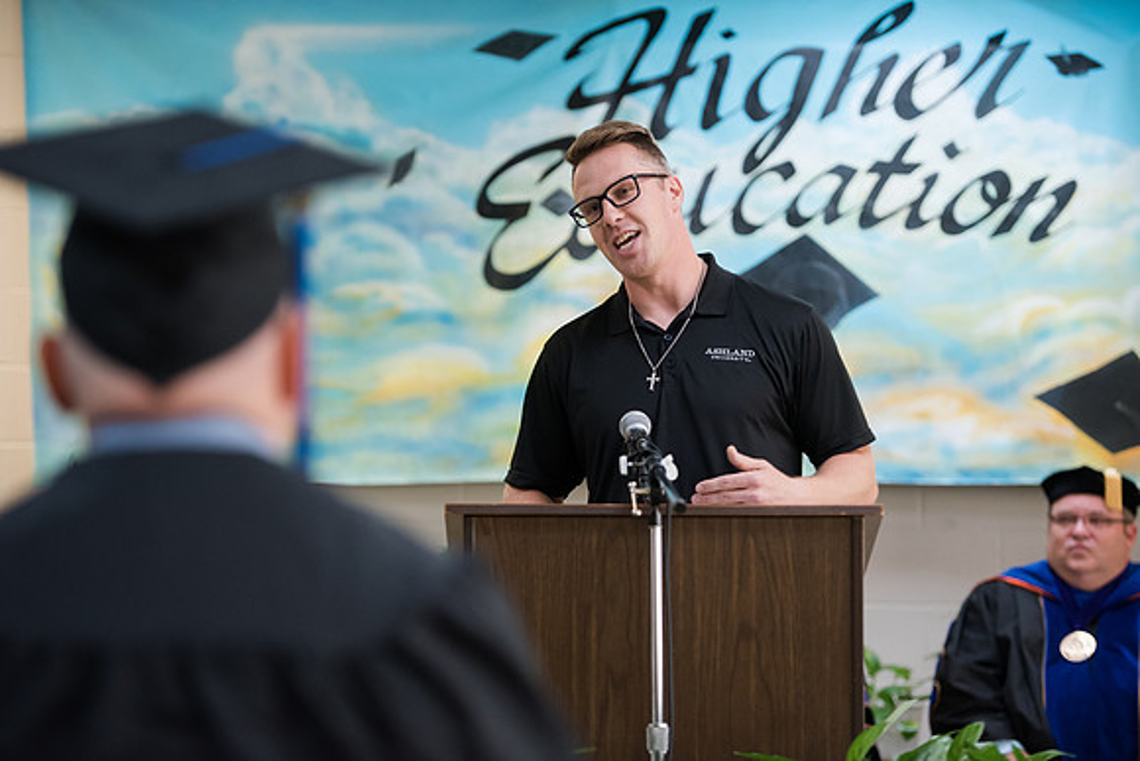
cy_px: 380
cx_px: 570
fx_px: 3547
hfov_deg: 18.3
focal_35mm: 112
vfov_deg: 12.2
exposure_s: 1/200
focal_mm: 112
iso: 3200
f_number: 3.2
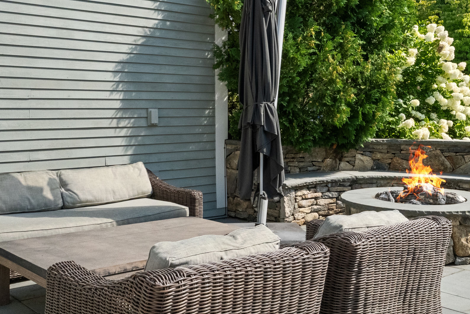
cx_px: 225
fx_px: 591
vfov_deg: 29.4
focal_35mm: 45
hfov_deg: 43.3
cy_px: 100
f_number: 11
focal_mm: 15.1
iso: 3200
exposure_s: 1/320
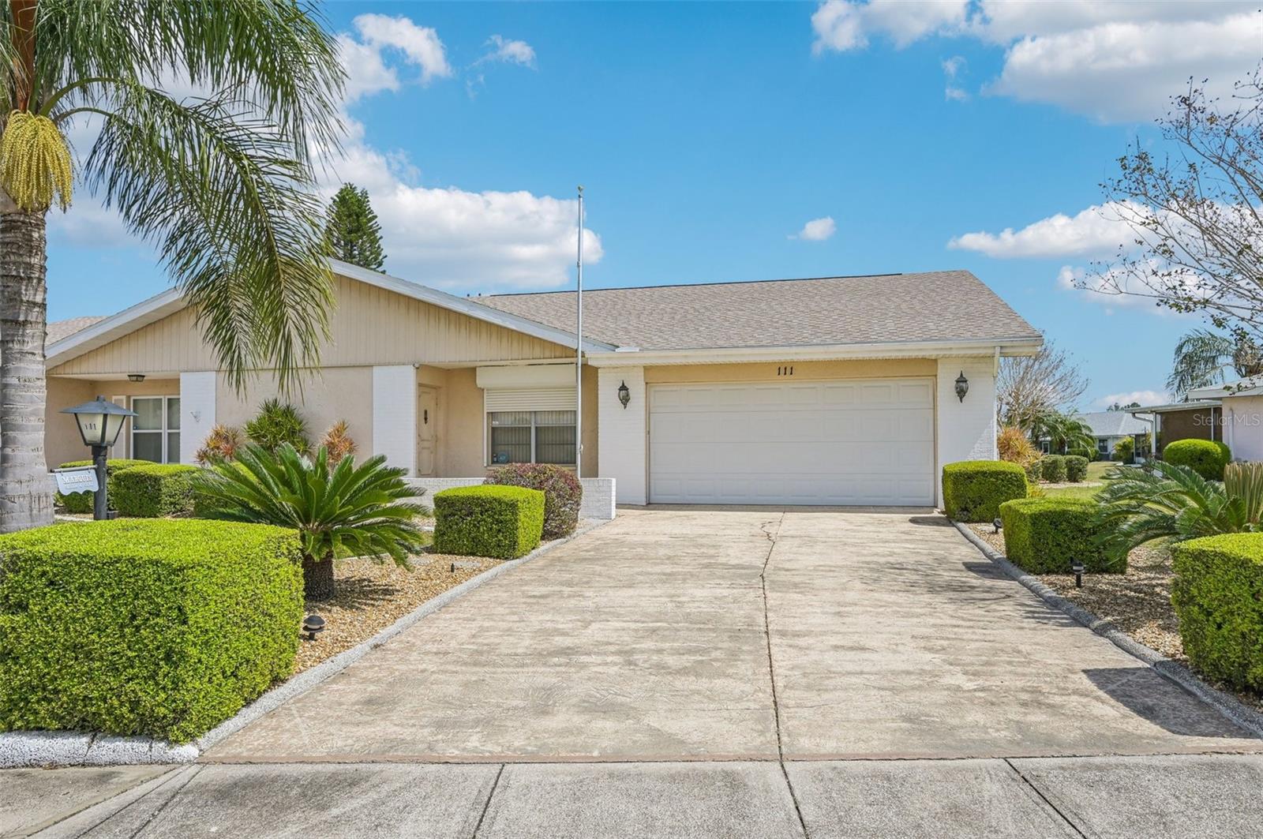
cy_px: 420
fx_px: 788
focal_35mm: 22
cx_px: 632
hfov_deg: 77.4
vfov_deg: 56.0
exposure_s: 1/2500
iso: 400
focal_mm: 22.5
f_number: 8
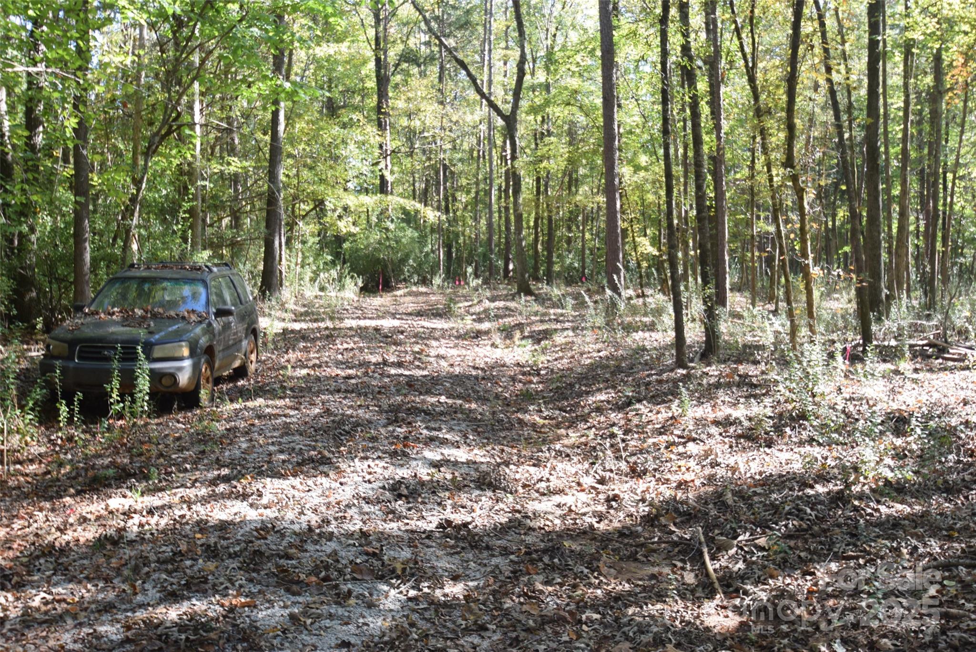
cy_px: 326
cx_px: 488
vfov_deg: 36.9
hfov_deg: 53.1
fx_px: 977
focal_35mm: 36
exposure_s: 1/125
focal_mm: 24
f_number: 5.6
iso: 500
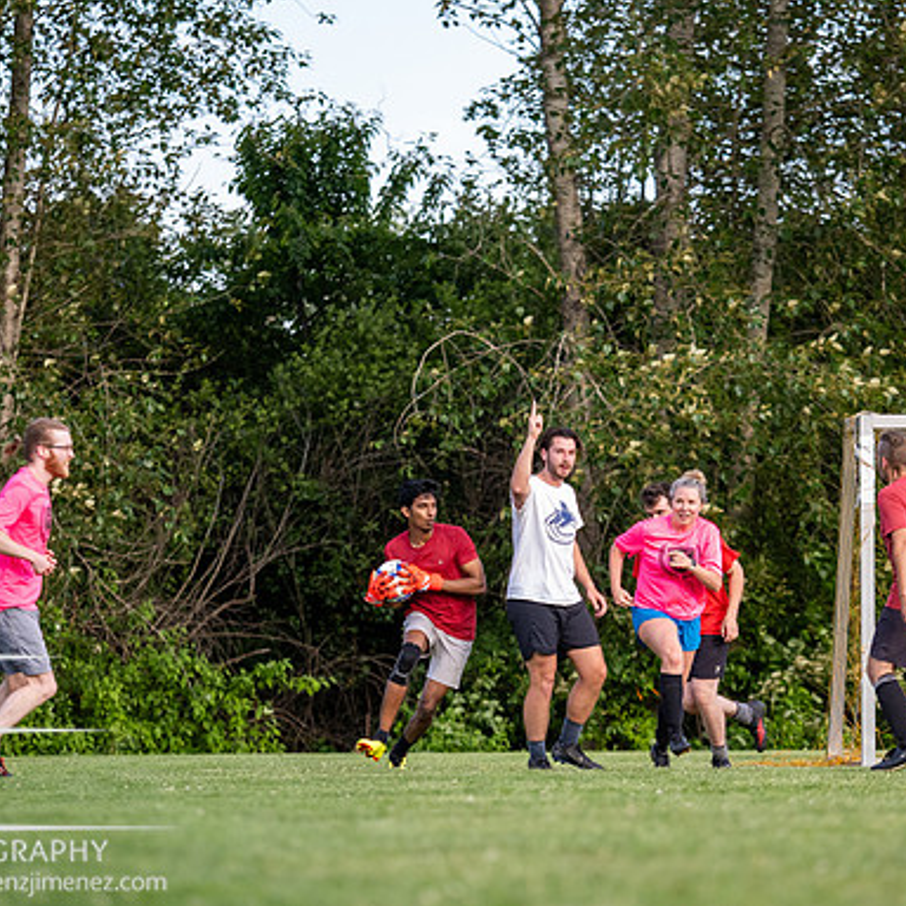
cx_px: 532
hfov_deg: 4.8
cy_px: 503
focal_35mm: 366
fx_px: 10838
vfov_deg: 4.8
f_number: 2.8
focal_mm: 135
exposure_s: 1/1250
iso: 640
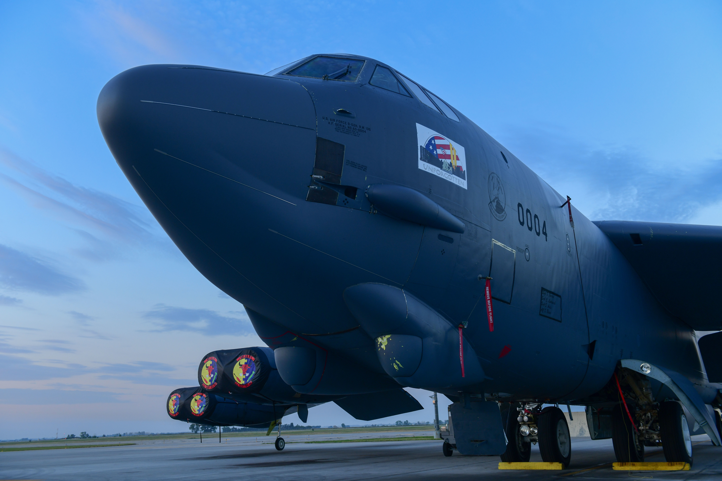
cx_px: 361
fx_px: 702
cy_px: 240
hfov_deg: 54.4
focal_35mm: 35
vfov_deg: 37.9
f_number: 5
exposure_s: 1/200
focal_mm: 35
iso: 640
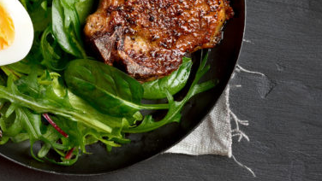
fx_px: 1000
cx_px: 136
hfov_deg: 18.3
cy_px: -8
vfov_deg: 10.3
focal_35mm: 117
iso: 100
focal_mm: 60
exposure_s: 1/160
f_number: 13
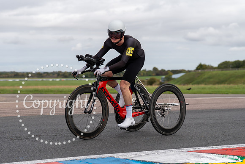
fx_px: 534
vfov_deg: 17.4
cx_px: 110
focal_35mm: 78
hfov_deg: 25.8
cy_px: 86
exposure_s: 1/1000
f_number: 3.5
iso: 125
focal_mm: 70
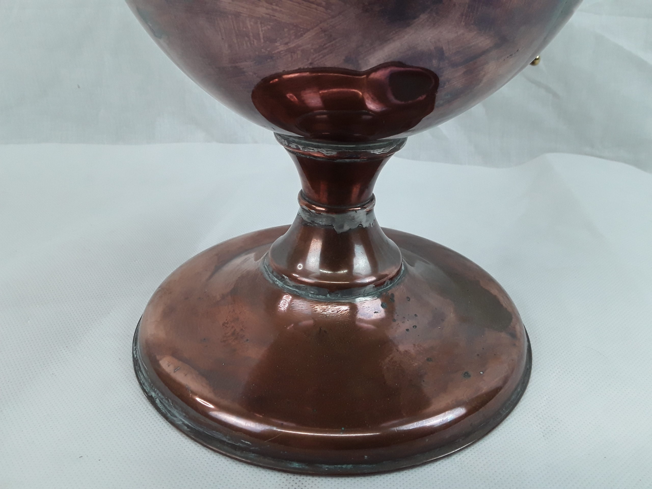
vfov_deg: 51.4
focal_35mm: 27
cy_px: 244
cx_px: 326
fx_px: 509
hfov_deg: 65.3
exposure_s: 1/100
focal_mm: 2.91
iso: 80
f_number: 1.9
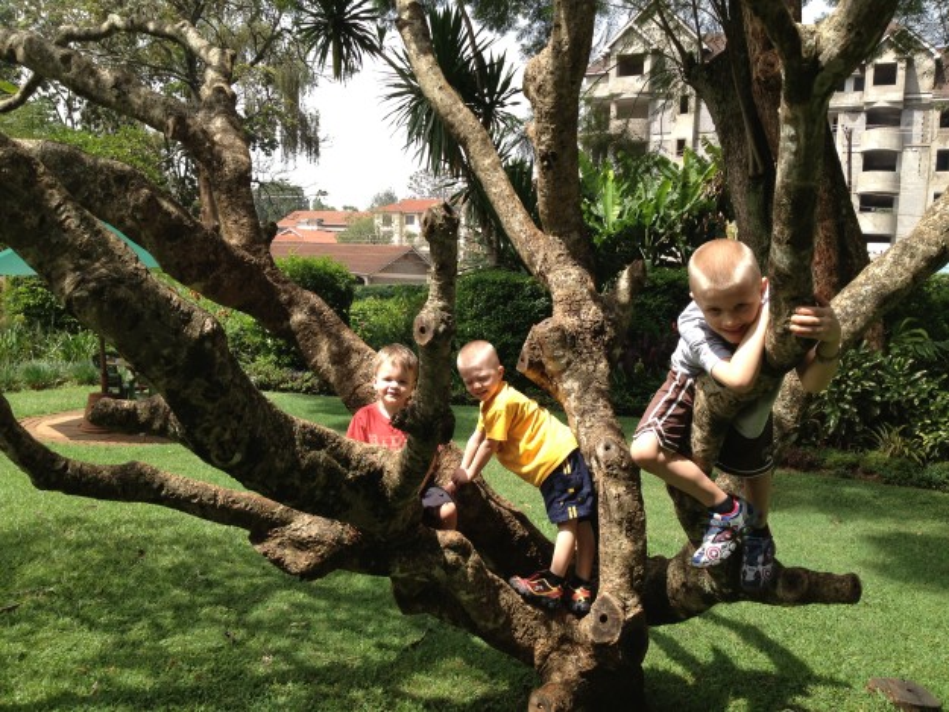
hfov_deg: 52.6
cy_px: 356
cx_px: 474
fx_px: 960
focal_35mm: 35
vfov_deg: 40.7
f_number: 2.4
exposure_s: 1/767
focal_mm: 4.28
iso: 50
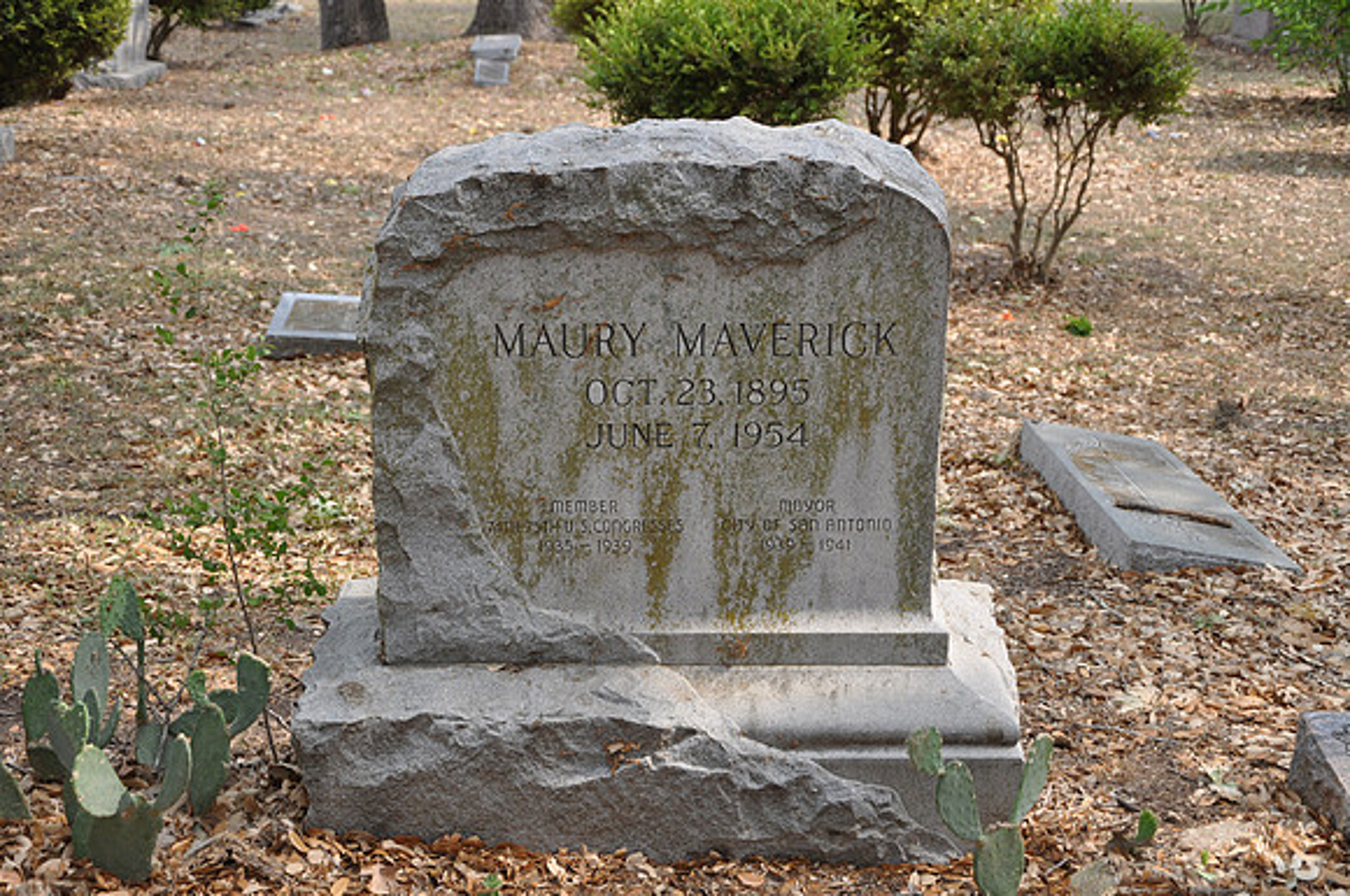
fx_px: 2359
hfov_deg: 31.9
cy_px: 448
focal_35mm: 63
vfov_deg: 21.5
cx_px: 675
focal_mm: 42
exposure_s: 1/125
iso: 250
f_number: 5.6
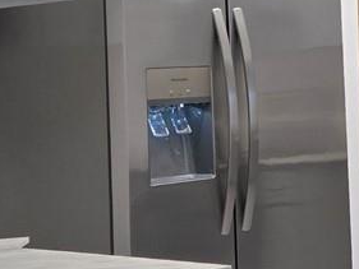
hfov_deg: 14.2
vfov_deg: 11.2
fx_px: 1359
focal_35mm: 131
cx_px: 507
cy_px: -5
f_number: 1.8
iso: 80
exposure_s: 1/120
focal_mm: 5.4
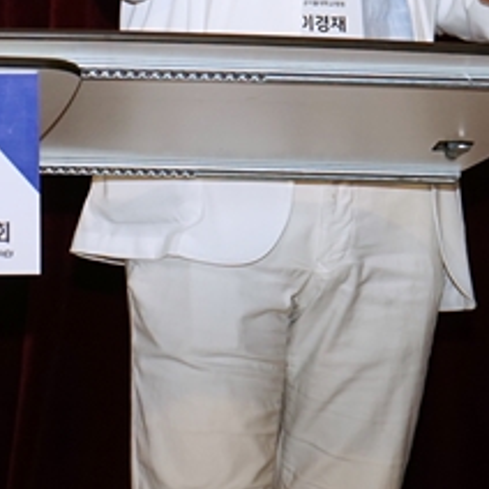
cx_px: -69
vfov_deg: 6.7
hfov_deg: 6.7
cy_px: -2
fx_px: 4155
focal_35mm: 260
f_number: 6.3
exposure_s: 1/100
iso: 400
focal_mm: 65
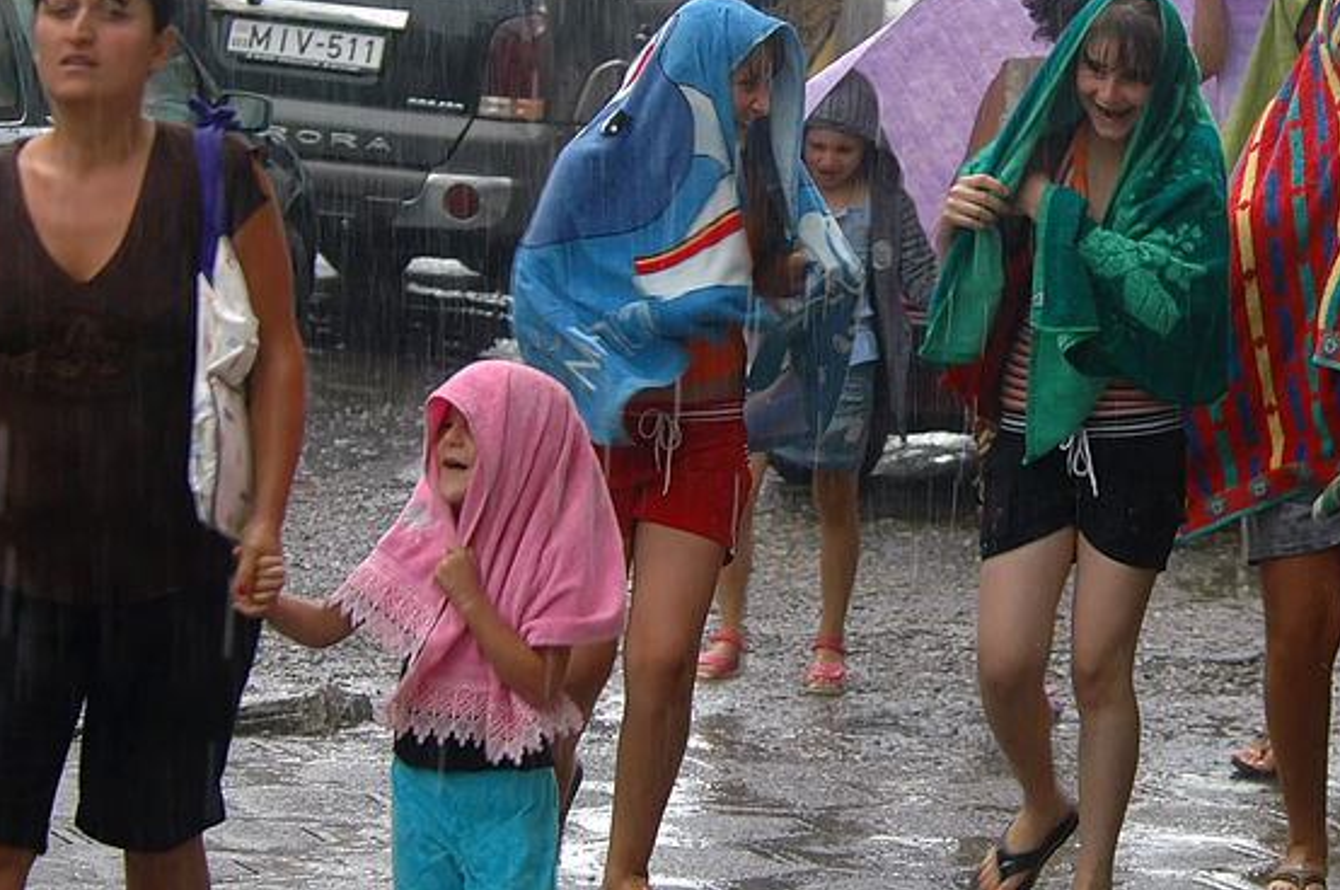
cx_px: 984
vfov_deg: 7.0
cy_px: 380
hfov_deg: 10.5
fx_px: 7250
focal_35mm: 195
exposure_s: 1/90
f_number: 4.8
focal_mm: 80
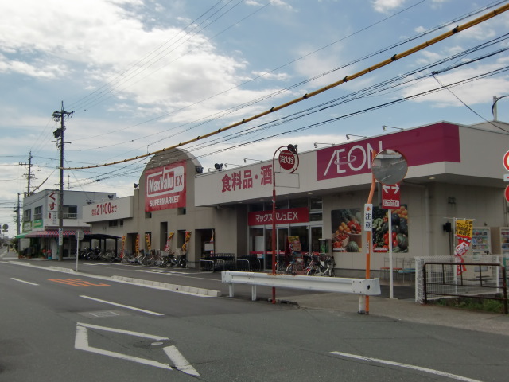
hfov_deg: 54.0
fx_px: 500
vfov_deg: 41.8
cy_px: 191
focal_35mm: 34
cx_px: 254
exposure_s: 1/320
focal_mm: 6.1
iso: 64
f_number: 8.4
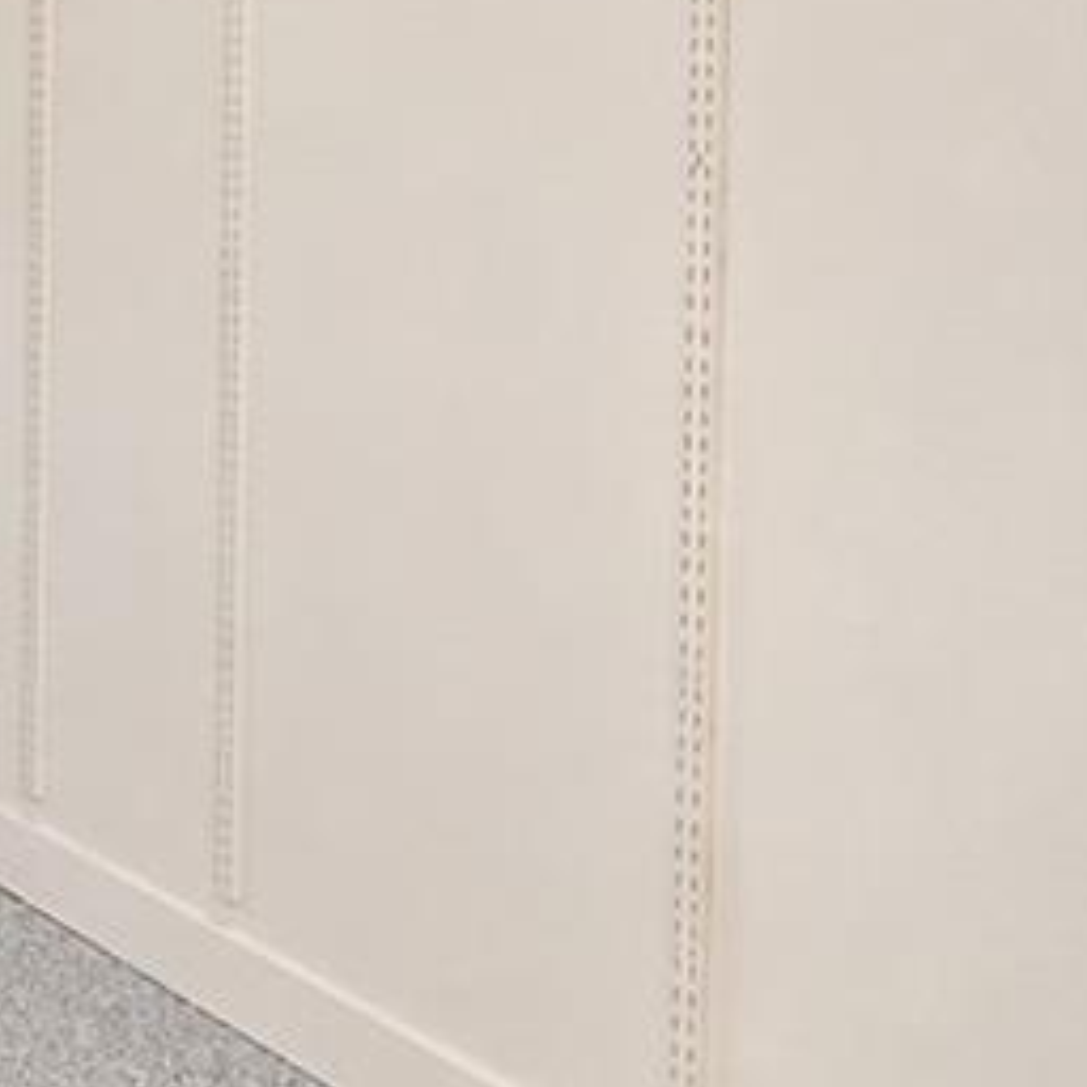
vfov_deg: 31.7
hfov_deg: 24.5
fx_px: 1812
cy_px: 93
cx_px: -616
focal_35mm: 51
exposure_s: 1/80
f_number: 8
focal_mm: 10
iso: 2000
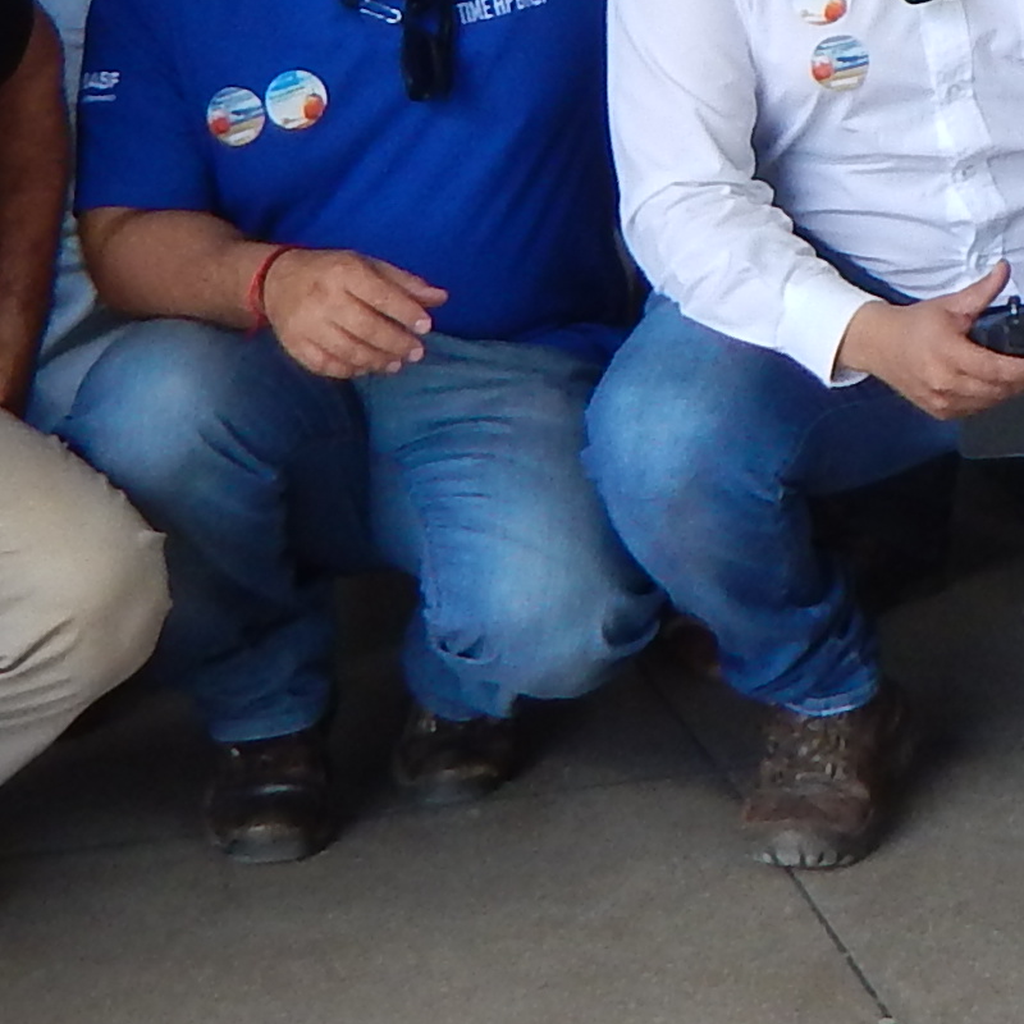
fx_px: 3748
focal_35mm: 112
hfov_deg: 14.9
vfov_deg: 14.6
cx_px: 1321
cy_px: -457
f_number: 3
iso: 125
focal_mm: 4
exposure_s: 1/100
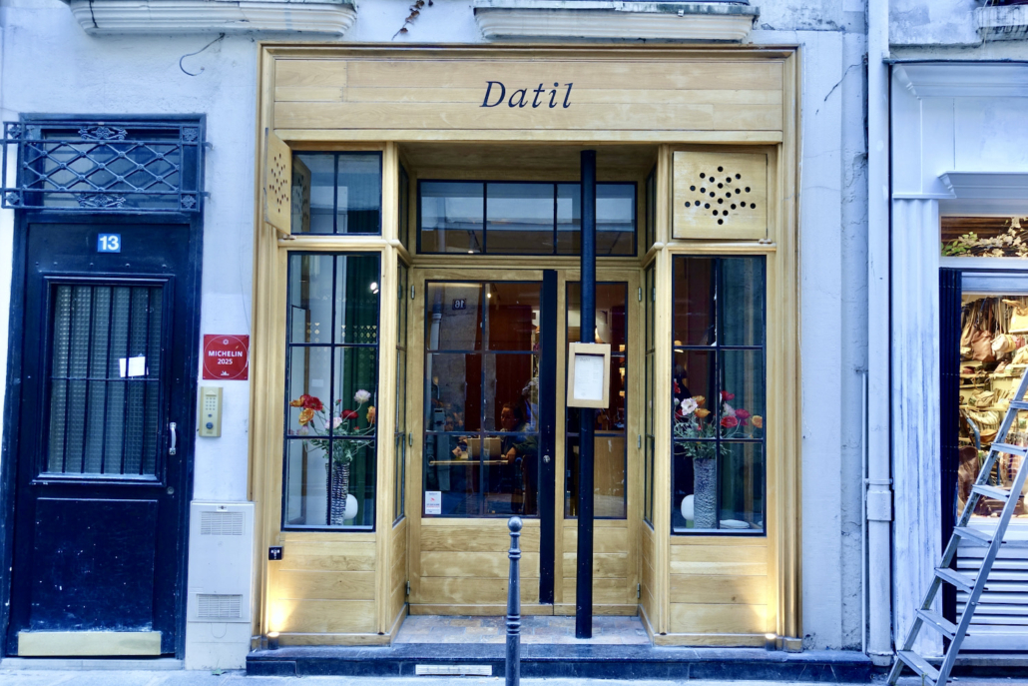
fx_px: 1028
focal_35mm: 36
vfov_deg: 36.9
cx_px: 514
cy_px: 343
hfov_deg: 53.1
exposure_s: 1/40
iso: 160
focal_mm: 13.34
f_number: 2.8
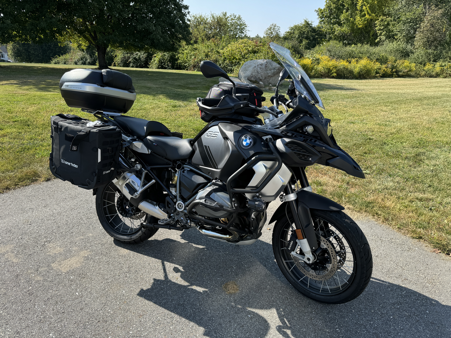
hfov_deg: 71.6
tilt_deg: -21.8
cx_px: 226
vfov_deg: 56.8
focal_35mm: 24
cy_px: 169
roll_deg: -0.4
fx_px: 313
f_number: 1.78
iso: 80
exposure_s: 1/1425
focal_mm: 6.76
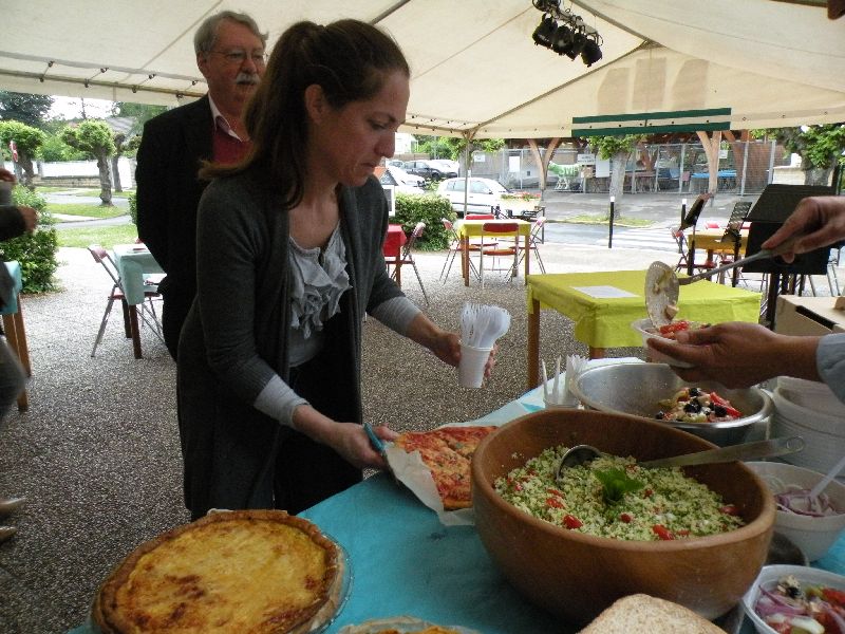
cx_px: 422
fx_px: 659
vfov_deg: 51.4
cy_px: 317
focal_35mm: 27
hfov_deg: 65.3
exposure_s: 1/60
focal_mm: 4.7
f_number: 4
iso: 400
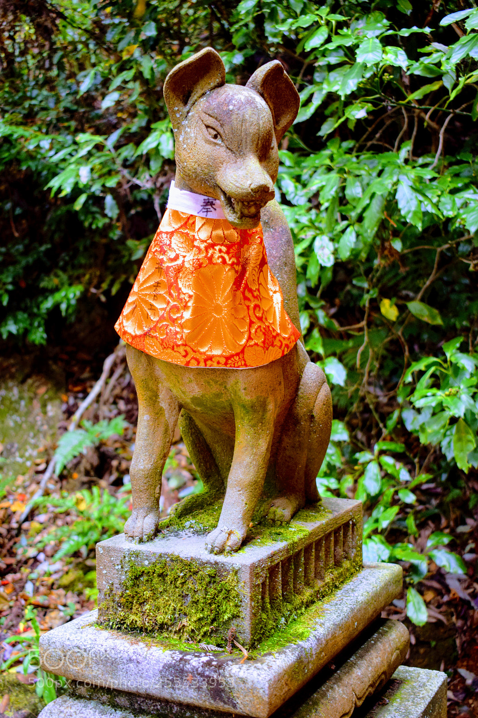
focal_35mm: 44
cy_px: 359
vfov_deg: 45.0
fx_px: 867
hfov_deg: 30.8
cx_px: 239
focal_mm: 29
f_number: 4.2
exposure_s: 1/60
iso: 800
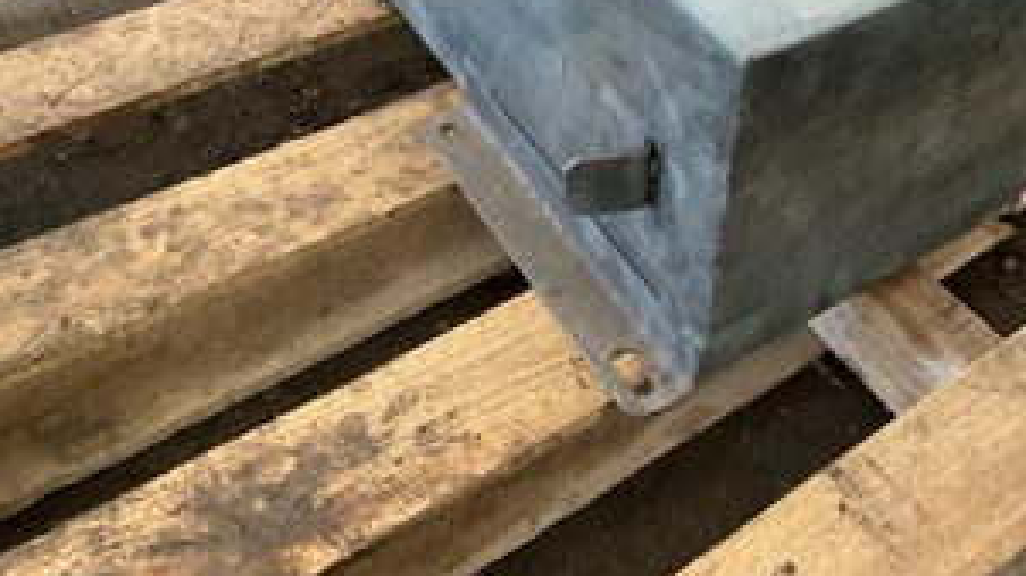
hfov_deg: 47.7
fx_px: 1142
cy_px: 82
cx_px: 672
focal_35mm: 42
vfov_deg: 27.5
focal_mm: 3
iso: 200
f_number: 1.8
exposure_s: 1/60
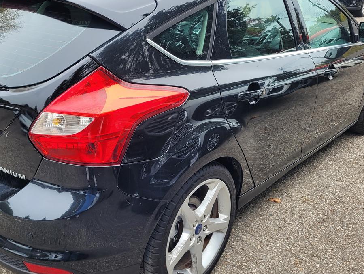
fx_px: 389
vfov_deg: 38.6
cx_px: 143
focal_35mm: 37
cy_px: 112
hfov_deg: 49.8
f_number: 1.8
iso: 40
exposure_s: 1/213
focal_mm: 5.4
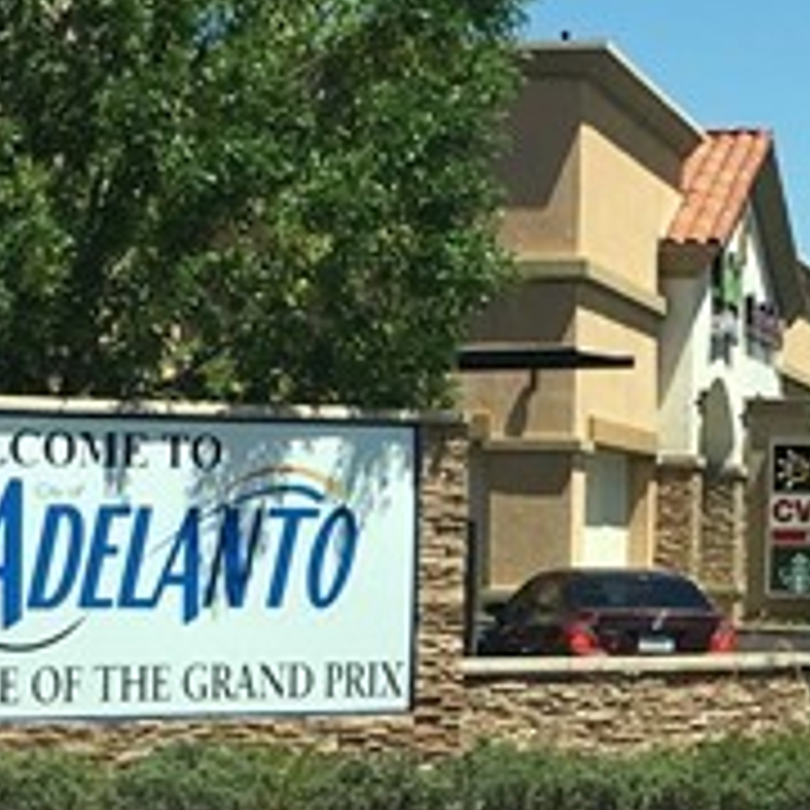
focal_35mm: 146
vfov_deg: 11.9
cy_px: 698
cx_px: 450
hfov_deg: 12.0
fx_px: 3865
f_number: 2.2
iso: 25
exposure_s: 1/1637
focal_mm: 4.15
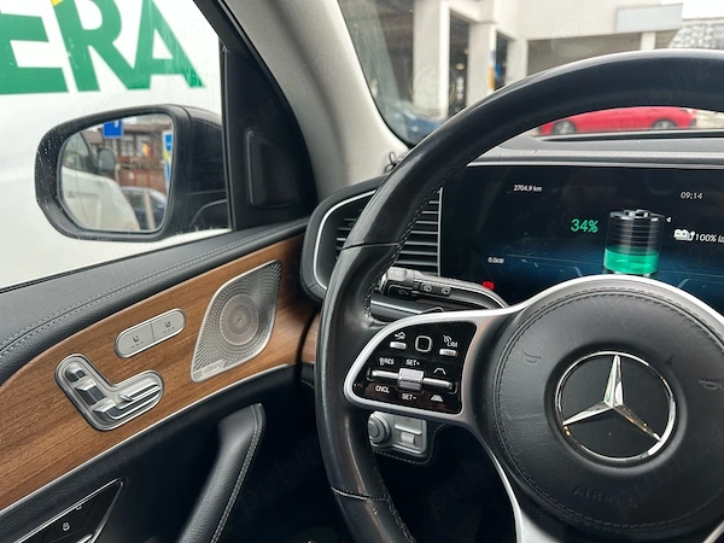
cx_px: 362
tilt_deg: -18.0
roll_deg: +1.6
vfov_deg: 56.8
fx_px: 502
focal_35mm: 24
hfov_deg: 71.6
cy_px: 272
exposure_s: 1/105
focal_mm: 6.86
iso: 100
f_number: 1.78
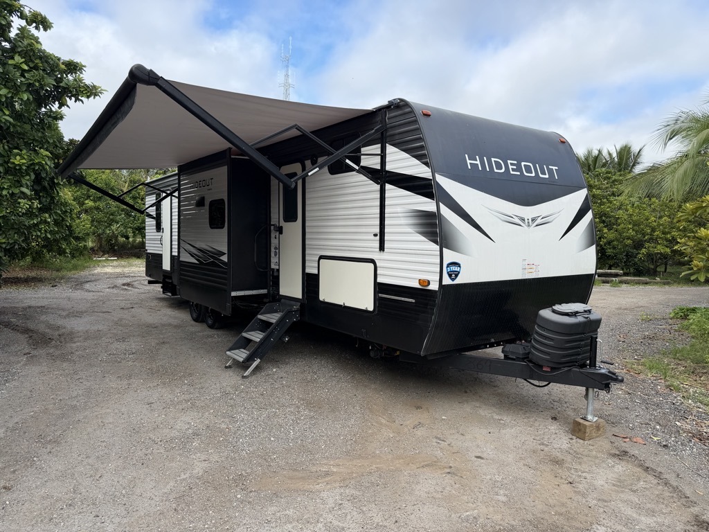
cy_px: 266
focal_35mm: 24
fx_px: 492
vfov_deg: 56.8
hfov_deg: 71.6
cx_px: 354
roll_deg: -1.5
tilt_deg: -3.9
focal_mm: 6.76
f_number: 1.78
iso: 80
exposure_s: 1/2611
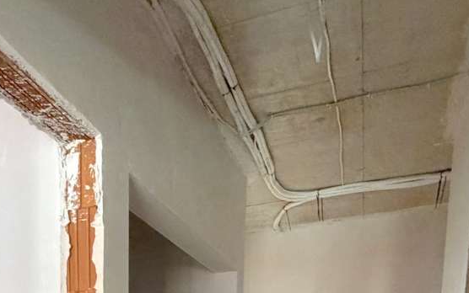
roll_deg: +1.1
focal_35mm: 40
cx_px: 148
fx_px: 511
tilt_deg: -7.4
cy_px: 458
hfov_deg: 48.2
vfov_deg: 24.0
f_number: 2.2
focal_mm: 2.22
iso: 400
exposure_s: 1/60
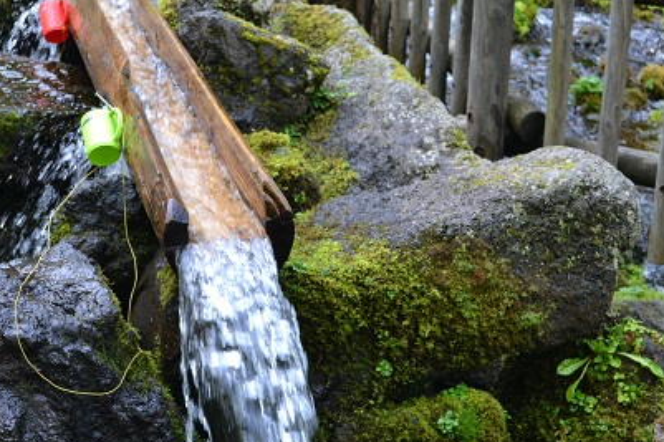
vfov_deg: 19.4
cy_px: 250
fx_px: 1291
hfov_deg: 28.8
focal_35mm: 70
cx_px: 281
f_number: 5
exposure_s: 1/100
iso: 400
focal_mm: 34
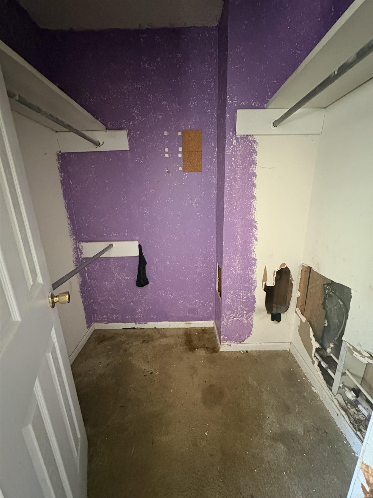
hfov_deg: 85.7
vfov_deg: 102.1
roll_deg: +2.0
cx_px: 186
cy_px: 249
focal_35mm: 14
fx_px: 201
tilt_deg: -14.2
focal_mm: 2.22
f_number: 2.2
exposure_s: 1/30
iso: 1250
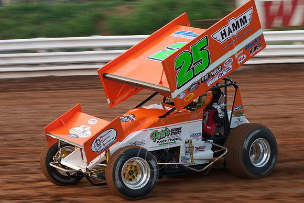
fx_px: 1014
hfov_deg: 17.0
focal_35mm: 120
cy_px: 102
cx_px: 152
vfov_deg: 11.4
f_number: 3.5
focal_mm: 80
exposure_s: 1/400
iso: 250
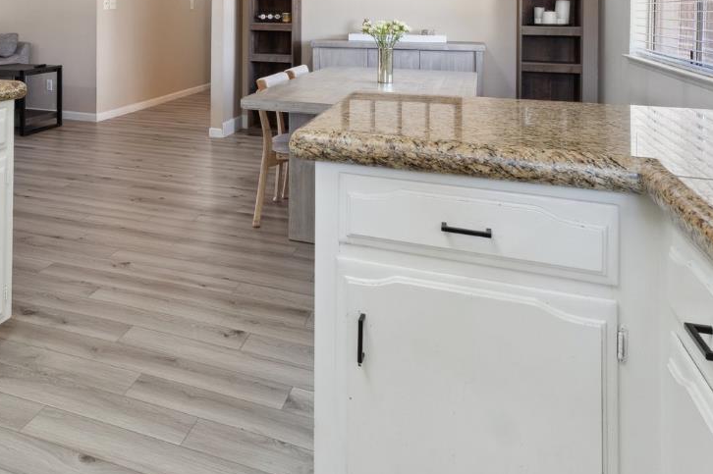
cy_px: 20
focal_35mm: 31
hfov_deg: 58.1
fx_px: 614
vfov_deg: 38.4
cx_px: 203
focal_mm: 10
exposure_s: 1/4
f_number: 8
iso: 100
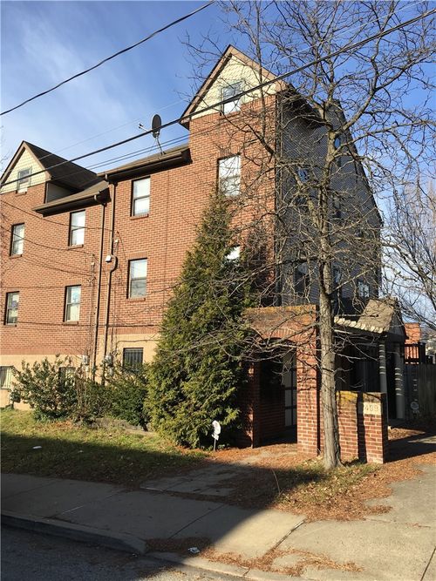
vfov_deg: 61.7
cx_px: 218
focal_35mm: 29
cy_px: 290
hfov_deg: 48.2
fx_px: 487
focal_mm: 4.15
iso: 25
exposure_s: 1/855
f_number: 2.2
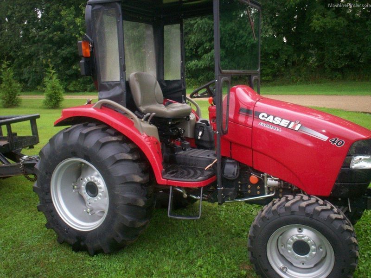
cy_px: 139
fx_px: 386
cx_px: 186
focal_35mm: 36
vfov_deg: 39.7
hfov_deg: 51.4
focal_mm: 6
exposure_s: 1/60
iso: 140
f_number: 4.5
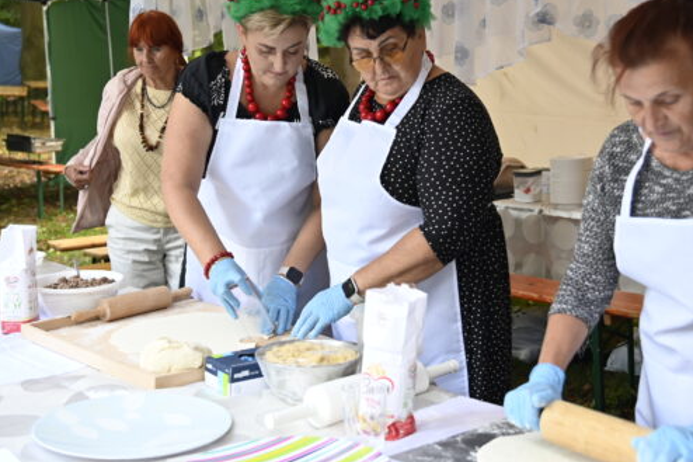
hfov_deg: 38.8
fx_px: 981
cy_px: 194
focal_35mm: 51
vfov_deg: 26.4
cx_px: 397
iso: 450
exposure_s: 1/125
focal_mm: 28
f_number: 2.8
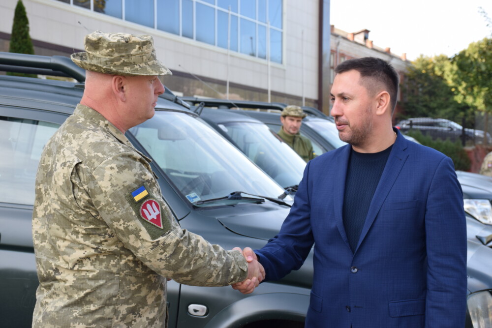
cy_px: 164
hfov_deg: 28.1
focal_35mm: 72
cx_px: 246
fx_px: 984
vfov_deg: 18.9
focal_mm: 48
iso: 400
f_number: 7.1
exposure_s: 1/200
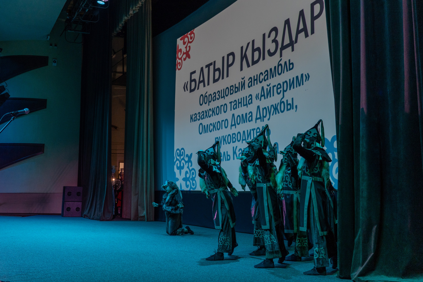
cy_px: 133
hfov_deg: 54.6
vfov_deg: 38.1
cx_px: 178
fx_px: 408
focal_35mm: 35
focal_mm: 30
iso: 1600
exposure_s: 1/160
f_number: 3.5
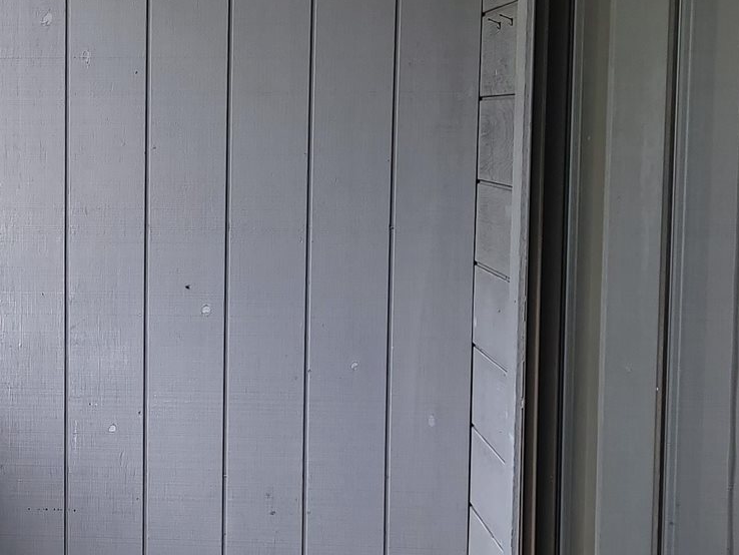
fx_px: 1666
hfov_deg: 23.7
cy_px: 266
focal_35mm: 78
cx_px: -32
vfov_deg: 18.9
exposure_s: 1/125
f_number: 1.8
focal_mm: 7
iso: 20
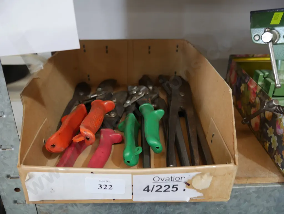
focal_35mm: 32
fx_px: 263
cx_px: 142
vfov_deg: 44.2
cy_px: 107
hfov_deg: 56.8
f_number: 3.6
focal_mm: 16
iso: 640
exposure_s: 1/60
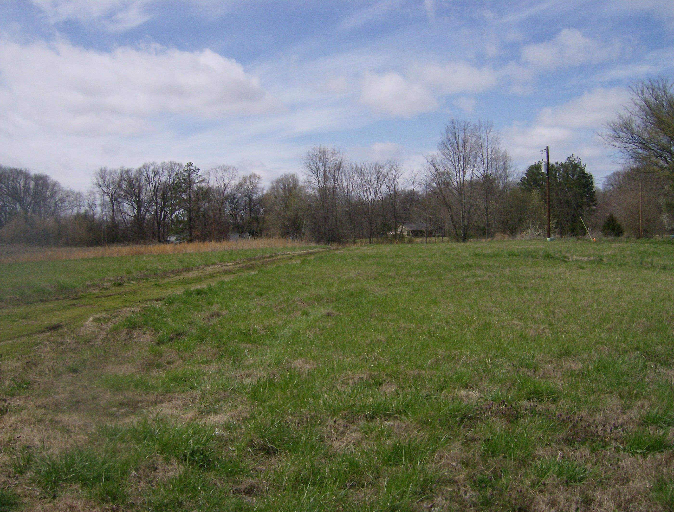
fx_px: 704
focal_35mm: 36
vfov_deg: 40.0
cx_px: 337
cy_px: 256
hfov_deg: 51.1
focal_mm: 6
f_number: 4.7
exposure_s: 1/1106
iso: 100
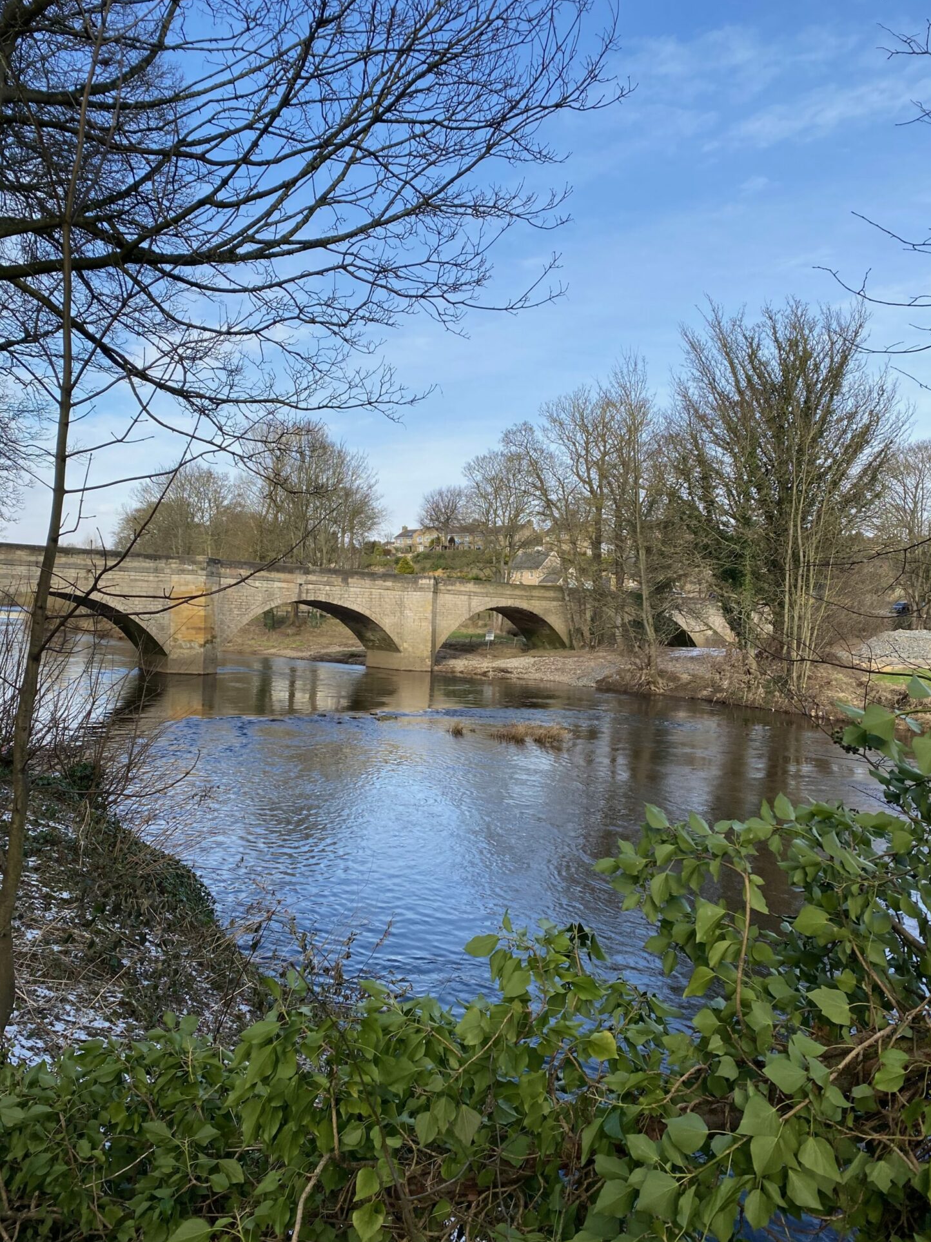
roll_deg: -1.3
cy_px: 644
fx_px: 968
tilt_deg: -2.2
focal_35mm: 27
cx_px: 453
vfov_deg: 65.3
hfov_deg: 51.3
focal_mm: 4.25
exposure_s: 1/1585
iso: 32
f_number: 1.8
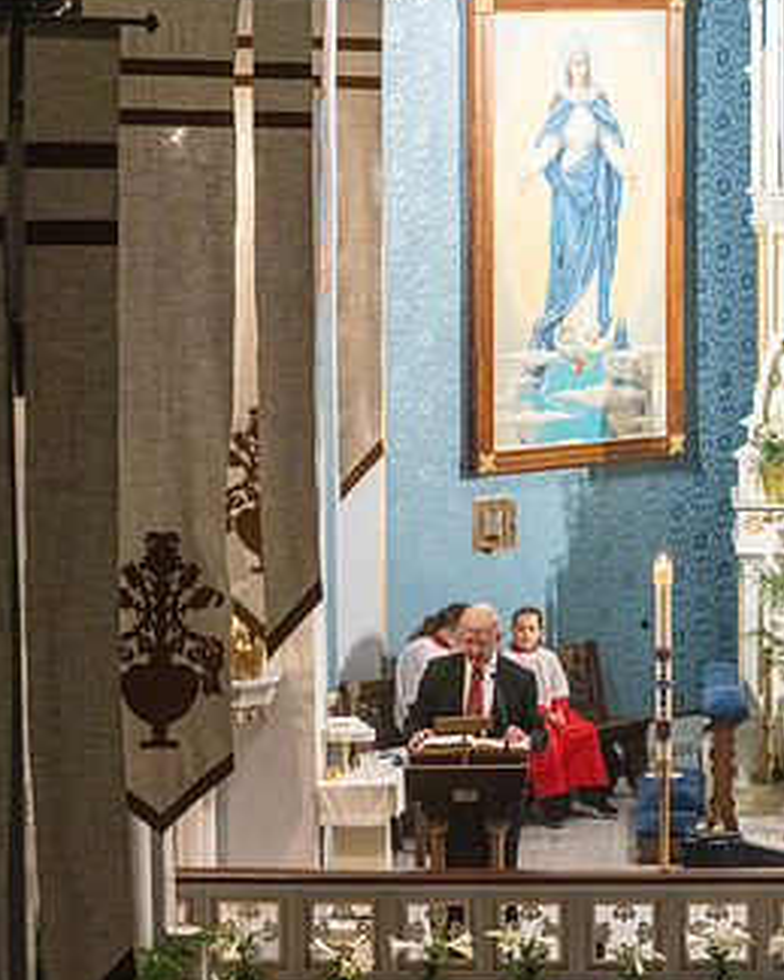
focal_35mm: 150
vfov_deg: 12.8
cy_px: 587
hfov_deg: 10.3
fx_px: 4353
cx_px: 442
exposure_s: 1/40
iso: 5000
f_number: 14
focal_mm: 115
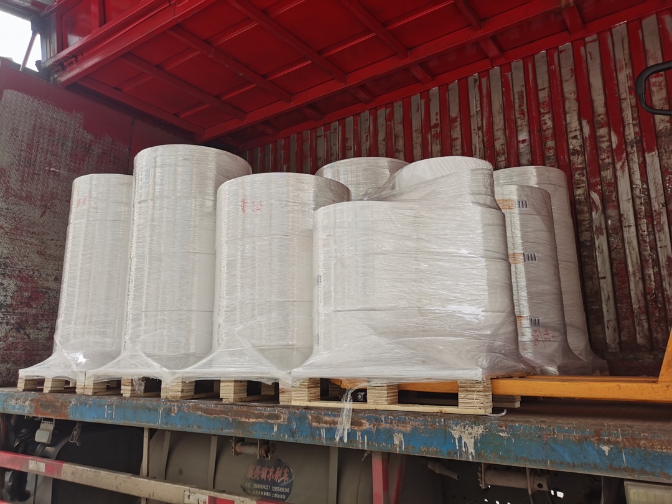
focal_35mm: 27
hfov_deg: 65.3
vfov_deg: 51.4
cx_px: 336
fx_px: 524
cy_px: 252
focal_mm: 5.58
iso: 50
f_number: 1.8
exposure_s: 1/421
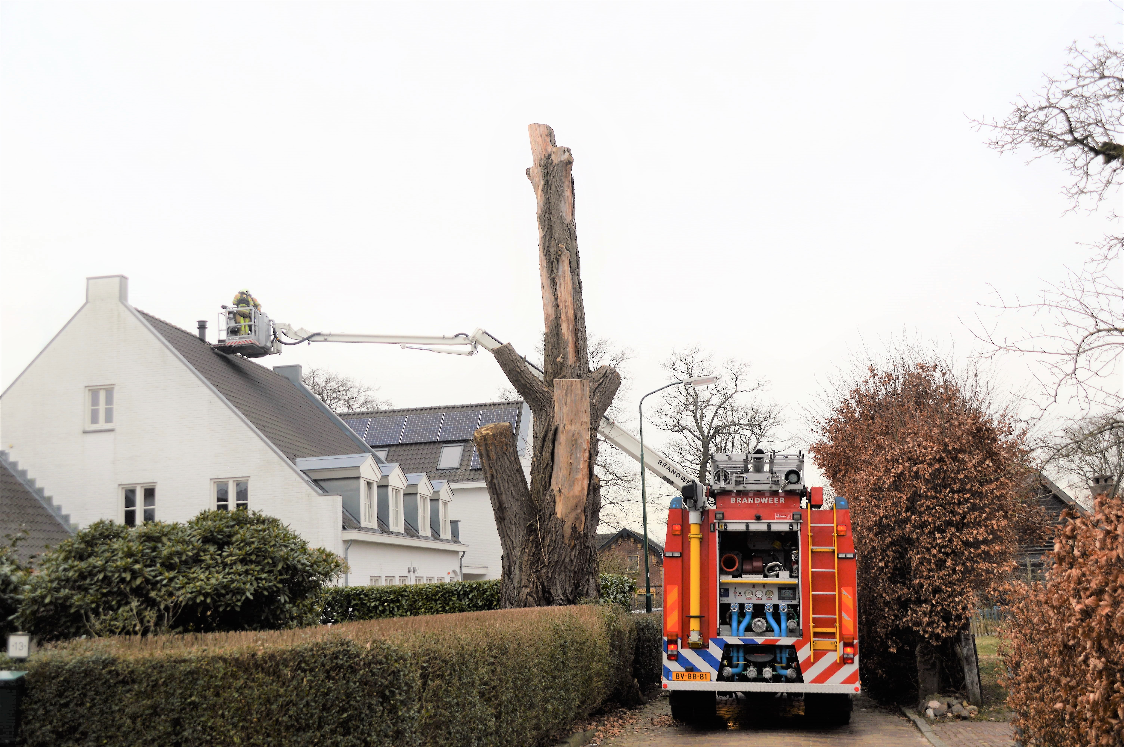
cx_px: 562
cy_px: 374
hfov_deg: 53.2
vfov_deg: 36.8
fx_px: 1123
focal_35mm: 36
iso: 100
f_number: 6.3
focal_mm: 24
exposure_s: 1/160
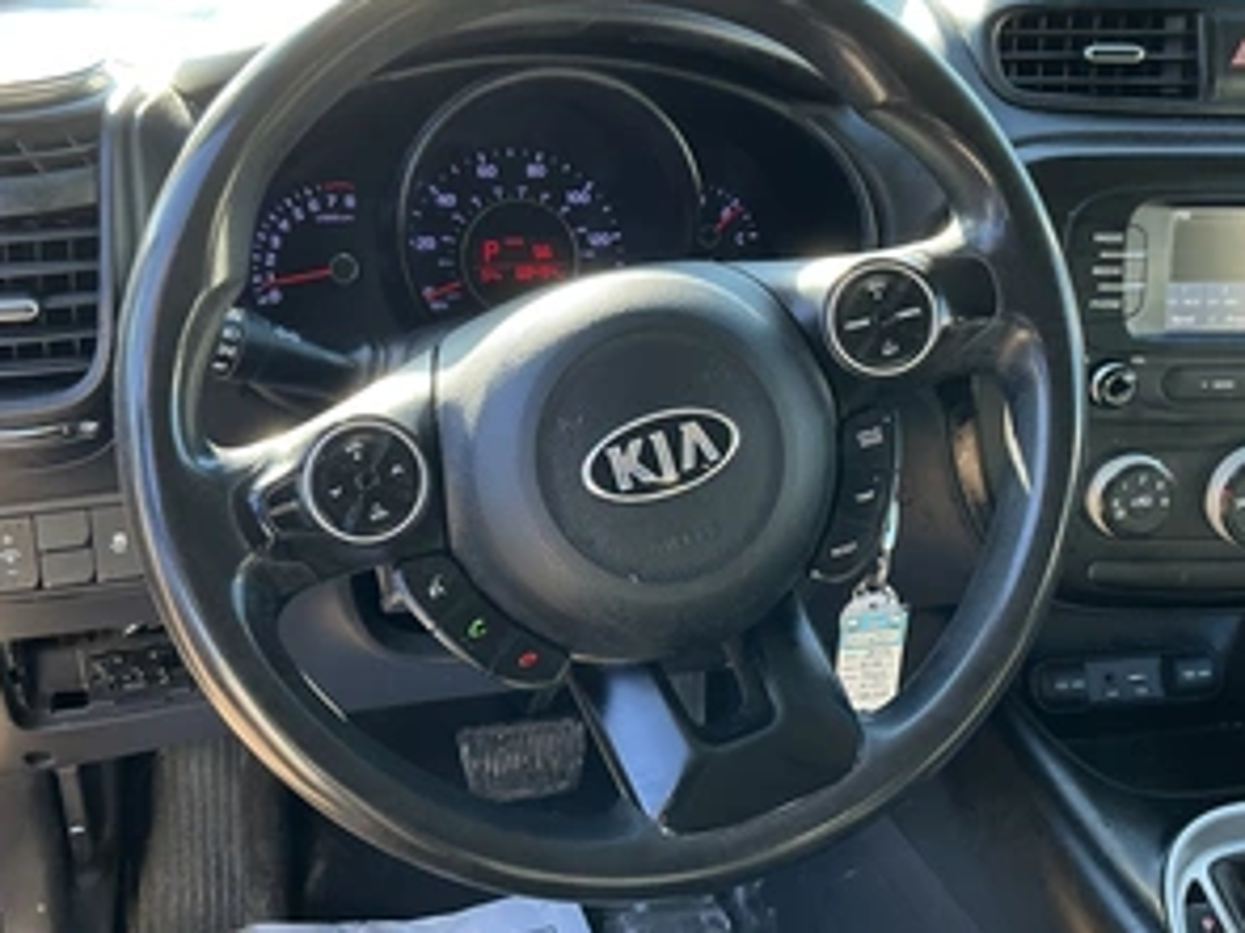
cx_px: 625
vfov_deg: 37.6
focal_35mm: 38
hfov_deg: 49.0
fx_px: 1366
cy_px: 410
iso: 64
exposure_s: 1/88
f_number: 1.8
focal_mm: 3
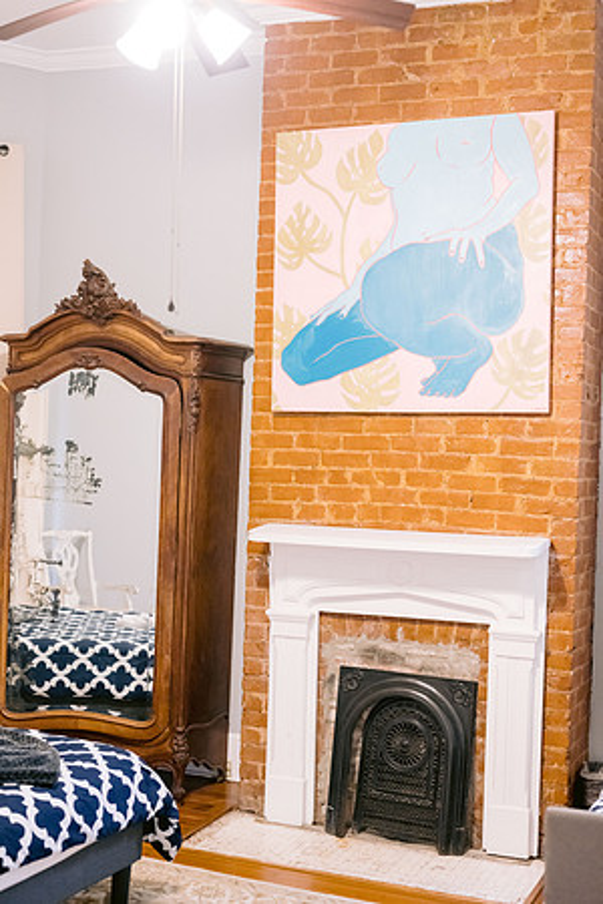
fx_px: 1256
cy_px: 452
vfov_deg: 39.6
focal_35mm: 50
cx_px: 302
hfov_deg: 27.0
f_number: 2.8
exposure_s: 1/60
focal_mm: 50
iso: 3200
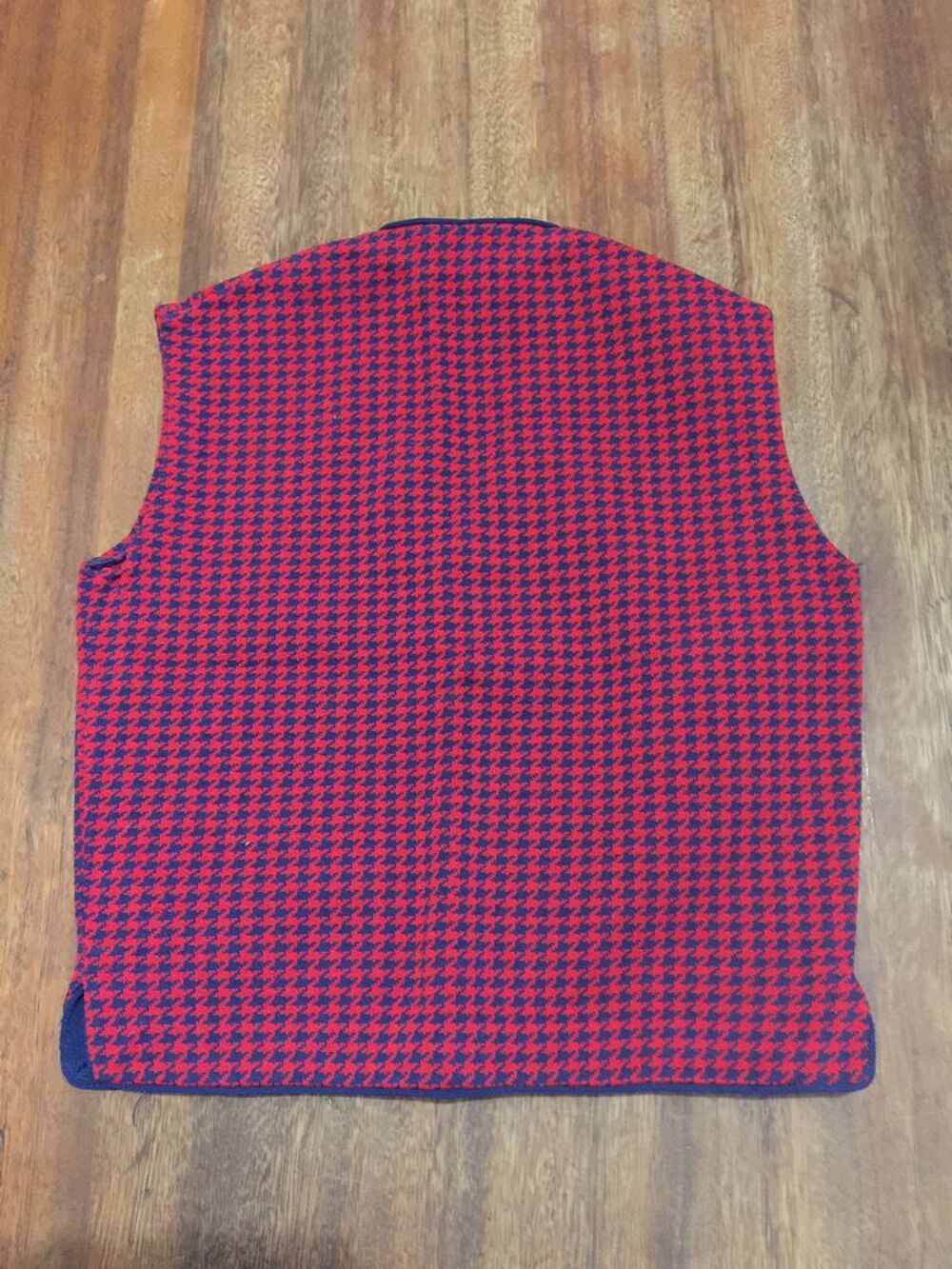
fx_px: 1063
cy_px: 634
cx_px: 476
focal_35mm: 29
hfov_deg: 48.2
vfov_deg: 61.7
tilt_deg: -73.4
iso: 125
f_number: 2.2
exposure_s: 1/4
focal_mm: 4.15
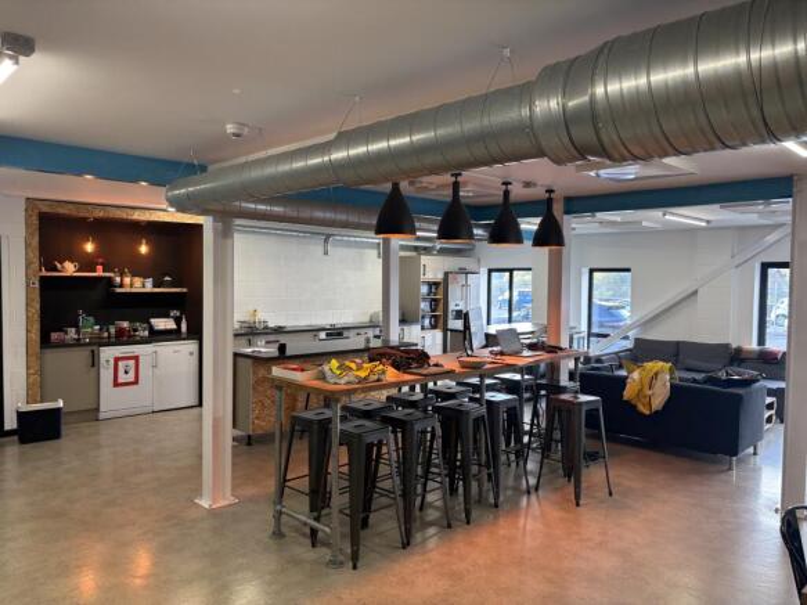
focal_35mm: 26
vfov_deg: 53.0
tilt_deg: -2.8
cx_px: 404
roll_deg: -2.2
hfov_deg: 67.3
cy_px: 302
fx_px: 606
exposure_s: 1/50
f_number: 1.6
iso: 64
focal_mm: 5.96
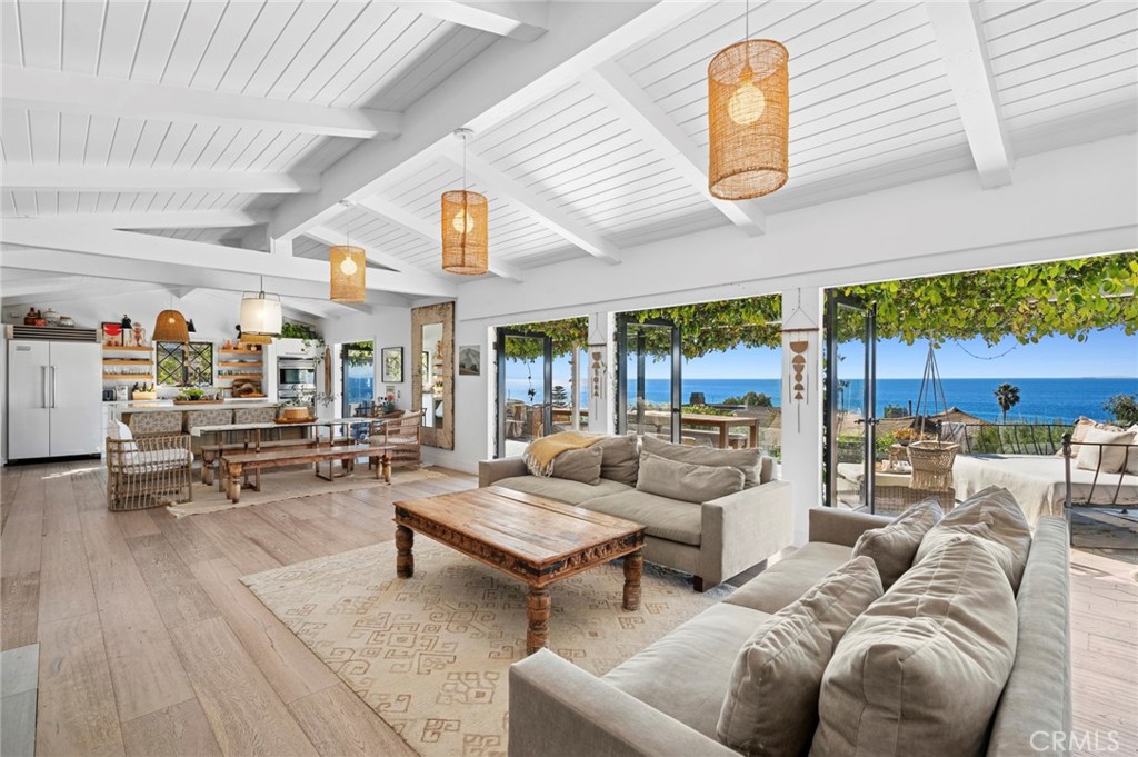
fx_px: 505
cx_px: 569
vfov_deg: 73.7
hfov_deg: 96.8
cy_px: 378
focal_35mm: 16
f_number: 8
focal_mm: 16
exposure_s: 1/10
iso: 160
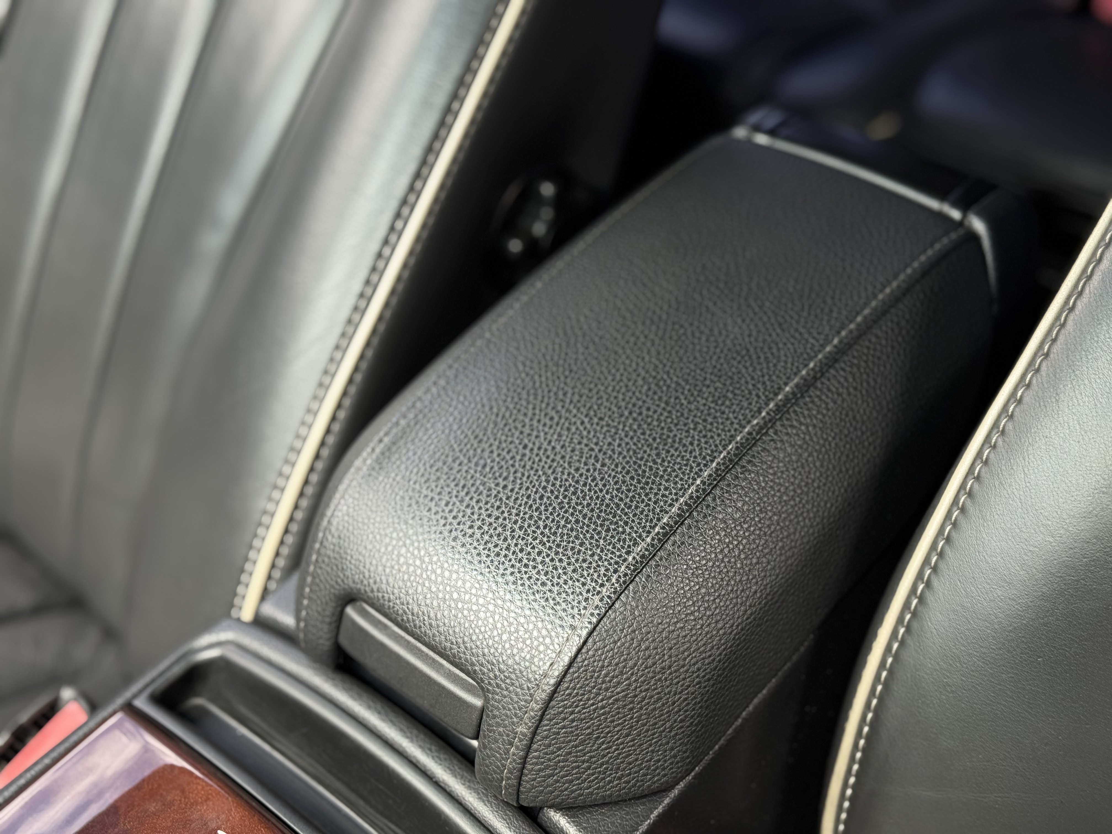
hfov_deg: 39.7
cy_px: 417
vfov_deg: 30.3
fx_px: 1542
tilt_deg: -38.9
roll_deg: -0.8
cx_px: 556
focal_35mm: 48
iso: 64
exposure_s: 1/394
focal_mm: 6.76
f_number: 1.78
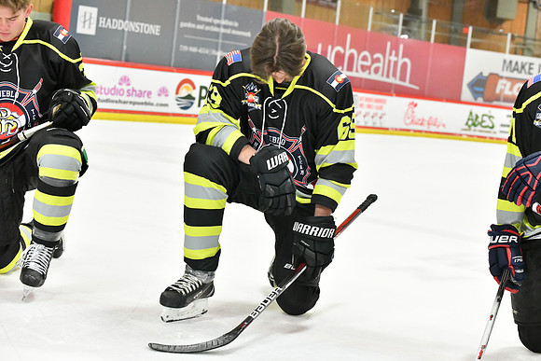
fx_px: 1052
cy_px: 180
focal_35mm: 70
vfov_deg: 19.5
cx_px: 270
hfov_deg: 28.8
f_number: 5
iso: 14400
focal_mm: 70
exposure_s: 1/400
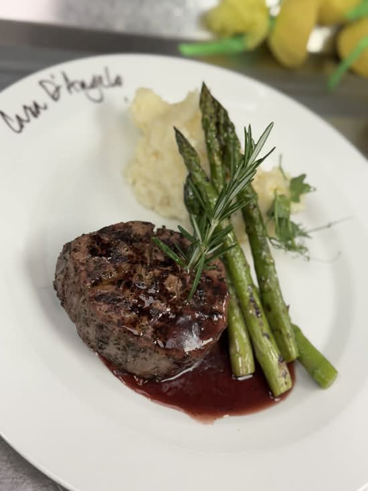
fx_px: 680
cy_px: 246
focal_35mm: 48
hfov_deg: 30.3
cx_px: 184
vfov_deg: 39.7
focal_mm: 6.76
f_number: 1.78
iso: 64
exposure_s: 1/60
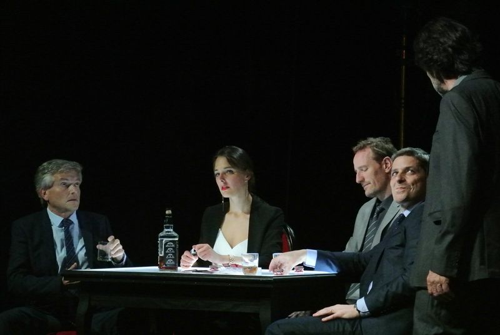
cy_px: 168
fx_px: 1988
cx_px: 250
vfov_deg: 9.6
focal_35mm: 143
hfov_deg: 14.3
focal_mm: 53.1
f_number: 4.2
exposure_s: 1/250
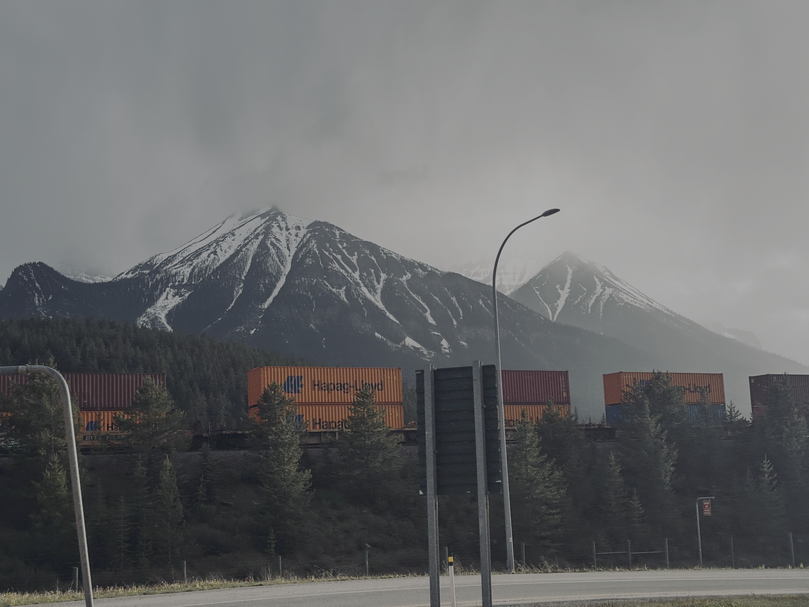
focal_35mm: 52
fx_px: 1215
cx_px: 404
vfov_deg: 28.0
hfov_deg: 36.8
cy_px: 304
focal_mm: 5.96
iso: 32
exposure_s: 1/961
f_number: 1.6
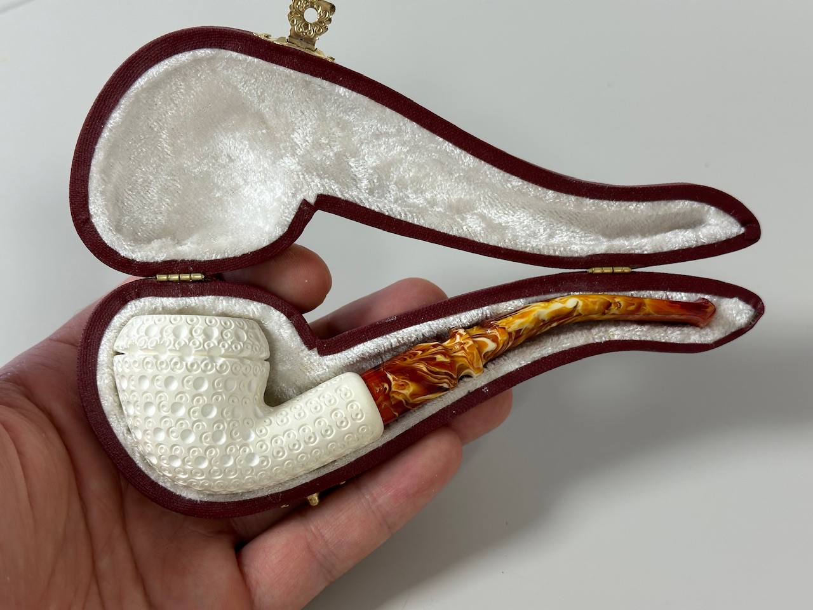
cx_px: 406
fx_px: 1127
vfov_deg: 30.3
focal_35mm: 48
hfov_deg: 39.7
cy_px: 305
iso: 80
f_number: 1.78
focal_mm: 6.86
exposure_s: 1/75
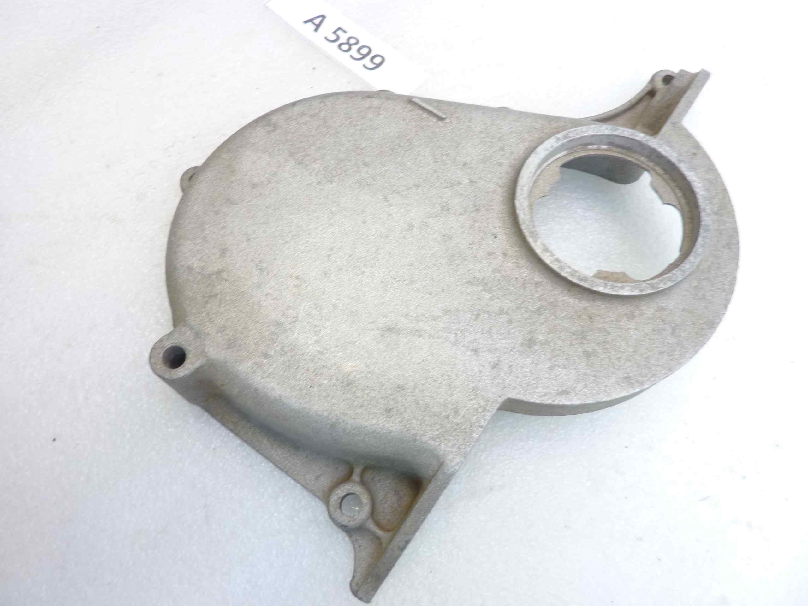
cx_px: 404
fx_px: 584
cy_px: 303
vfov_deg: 54.9
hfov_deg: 69.4
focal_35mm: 25
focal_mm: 4.1
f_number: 3.3
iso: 80
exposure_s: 1/10
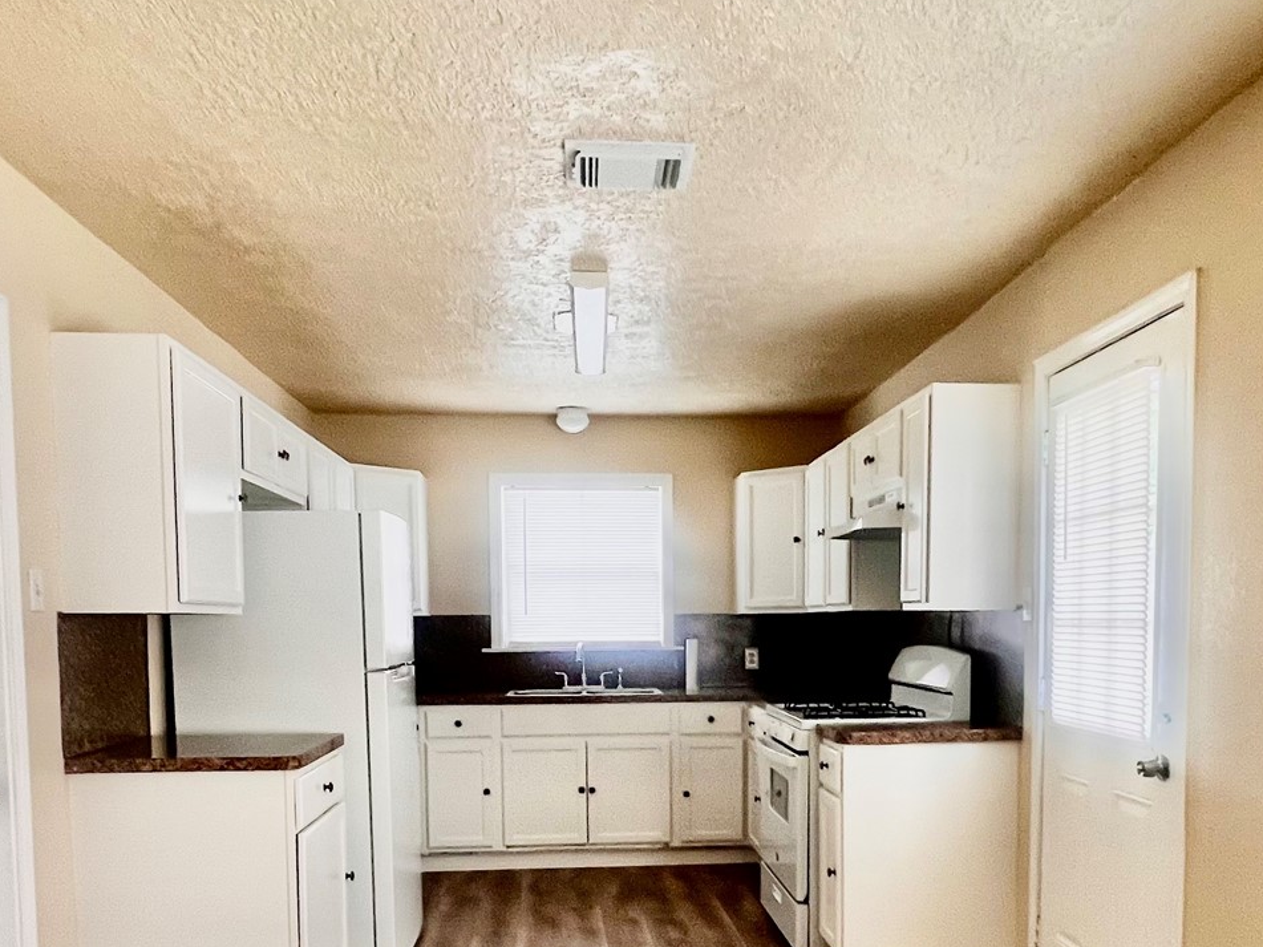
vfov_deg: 47.9
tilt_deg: -4.8
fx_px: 1021
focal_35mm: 28
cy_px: 705
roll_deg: +0.0
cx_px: 672
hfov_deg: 63.4
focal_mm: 1.57
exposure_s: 1/99
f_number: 1.8
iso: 250
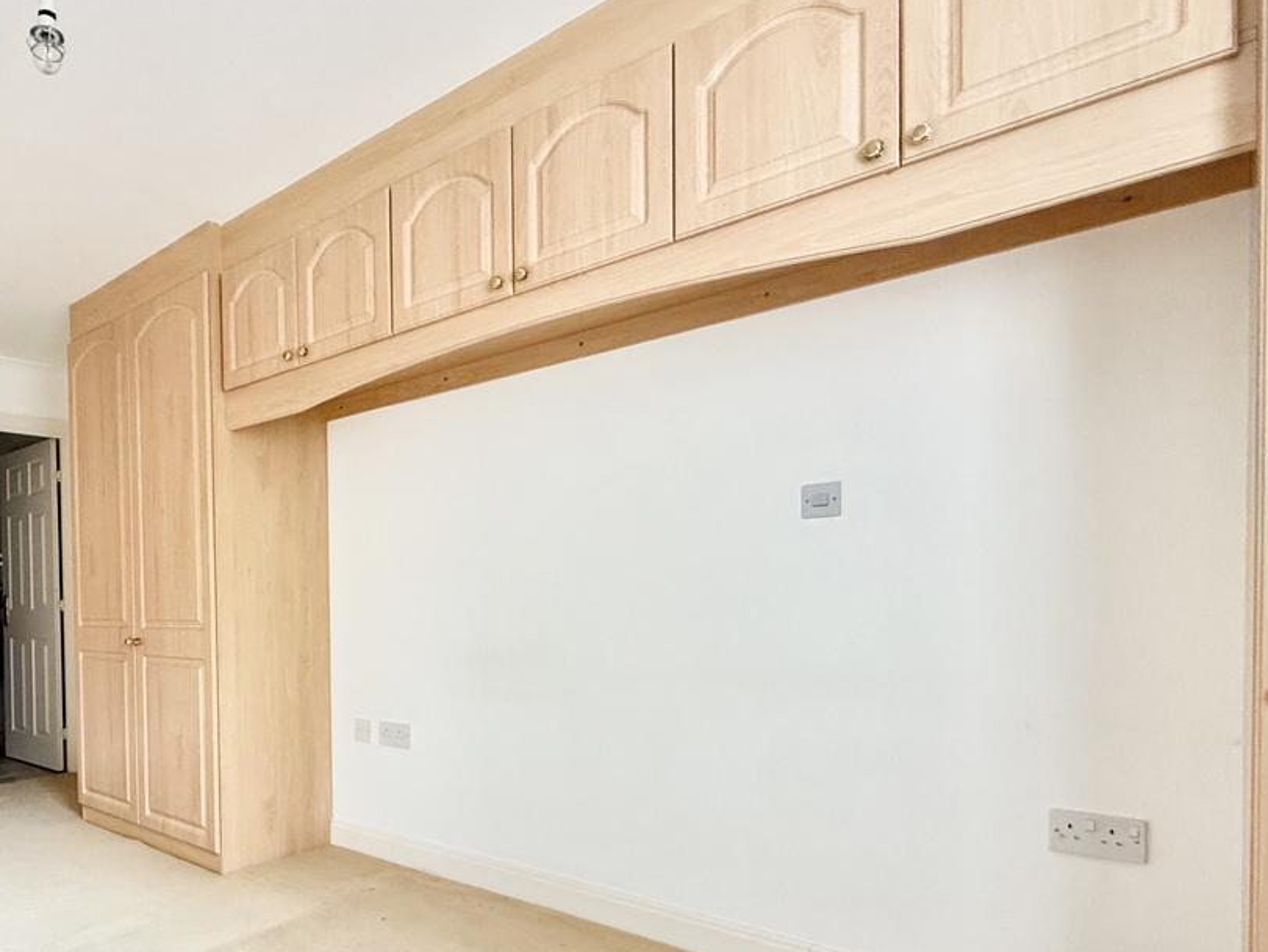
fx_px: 843
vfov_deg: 57.8
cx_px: 329
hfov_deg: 69.4
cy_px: 625
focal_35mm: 23
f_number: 2.2
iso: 320
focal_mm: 2.22
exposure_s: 1/99
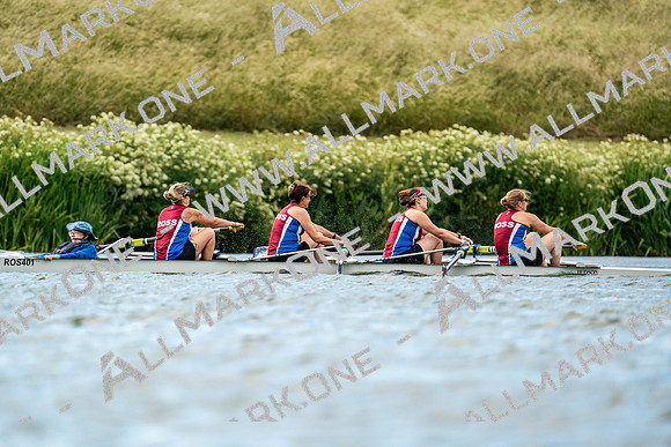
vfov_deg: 2.3
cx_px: 336
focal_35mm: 600
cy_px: 224
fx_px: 11185
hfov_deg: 3.4
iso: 640
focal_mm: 600
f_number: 6.3
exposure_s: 1/2000
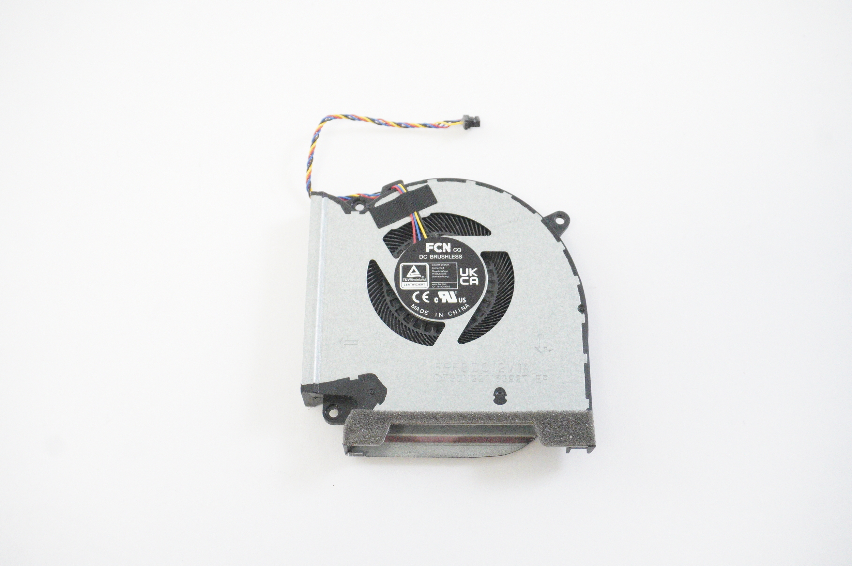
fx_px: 993
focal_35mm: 42
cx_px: 426
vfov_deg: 31.8
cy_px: 283
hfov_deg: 46.4
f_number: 6.3
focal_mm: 28
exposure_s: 1/250
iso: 10000
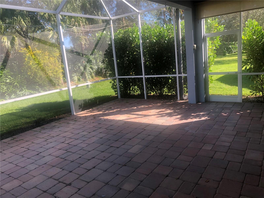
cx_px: 132
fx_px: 214
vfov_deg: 49.7
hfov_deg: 63.4
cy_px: 99
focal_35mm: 28
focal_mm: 3.99
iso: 20
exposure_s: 1/155
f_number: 1.8
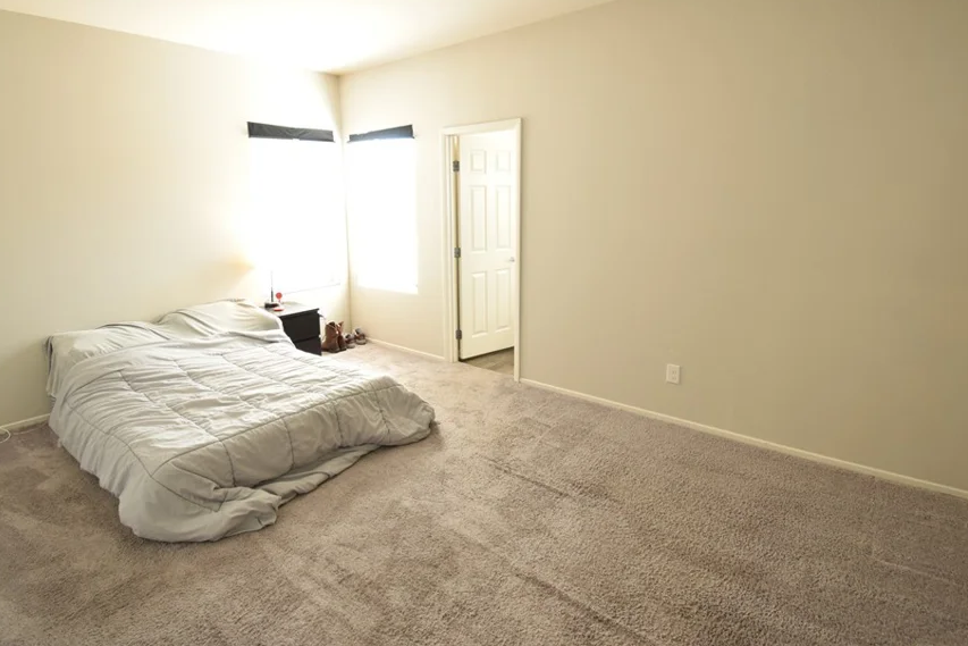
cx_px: 445
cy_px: 281
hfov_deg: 89.8
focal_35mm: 18
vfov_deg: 67.1
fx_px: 484
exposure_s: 1/20
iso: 800
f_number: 5.6
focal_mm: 10
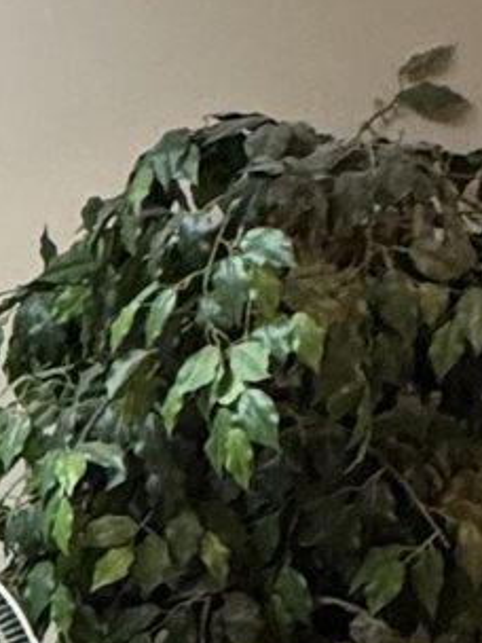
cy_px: 668
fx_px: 1968
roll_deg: +0.7
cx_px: -750
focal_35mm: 106
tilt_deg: -9.4
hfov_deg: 11.2
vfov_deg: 18.0
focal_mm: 2.22
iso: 500
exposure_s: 1/60
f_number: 2.2
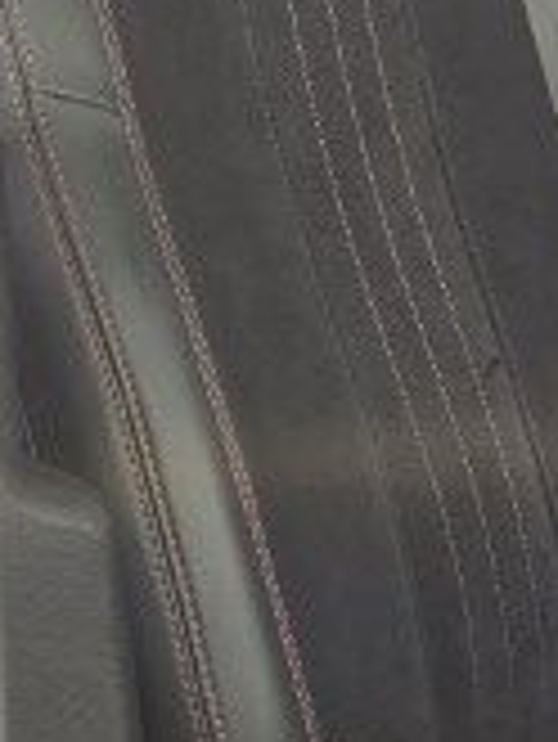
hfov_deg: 15.4
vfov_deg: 21.8
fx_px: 1910
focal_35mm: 89
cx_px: 819
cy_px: 184
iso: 640
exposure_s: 1/33
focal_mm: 6.3
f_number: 1.7
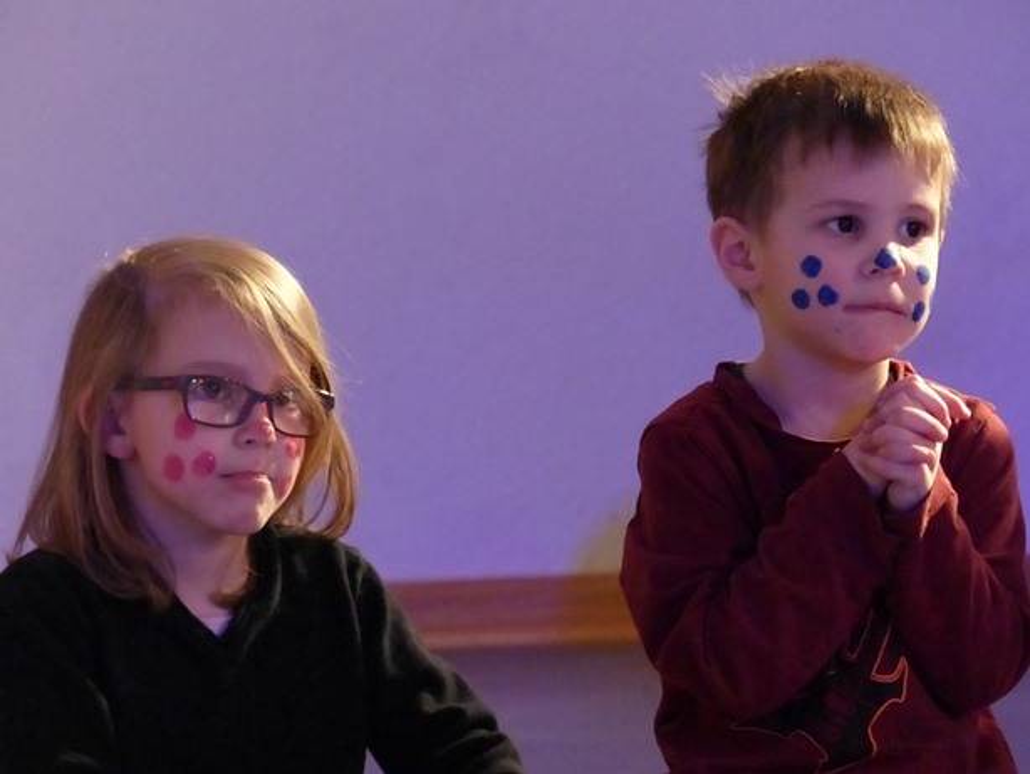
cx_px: 515
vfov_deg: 3.5
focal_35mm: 428
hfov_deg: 4.6
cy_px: 387
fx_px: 12740
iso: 1600
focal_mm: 77
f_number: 3.5
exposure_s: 1/125
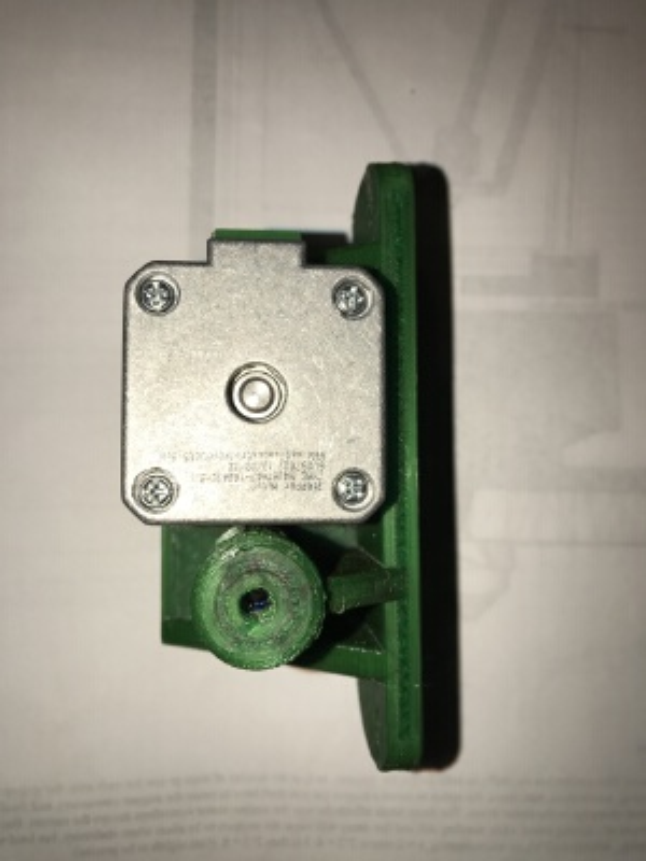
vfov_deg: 63.4
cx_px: 323
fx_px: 697
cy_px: 430
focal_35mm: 28
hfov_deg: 49.7
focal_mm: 3.99
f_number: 1.8
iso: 20
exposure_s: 1/496
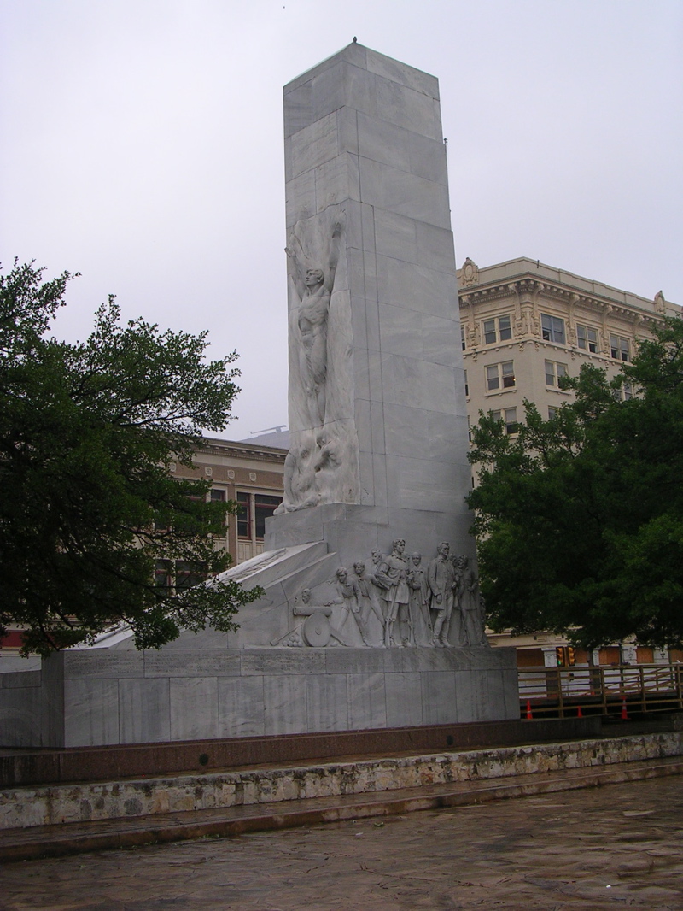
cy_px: 456
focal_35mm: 46
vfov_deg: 41.2
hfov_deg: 31.5
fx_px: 1210
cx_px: 342
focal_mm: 7.1
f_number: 3
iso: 50
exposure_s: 1/230
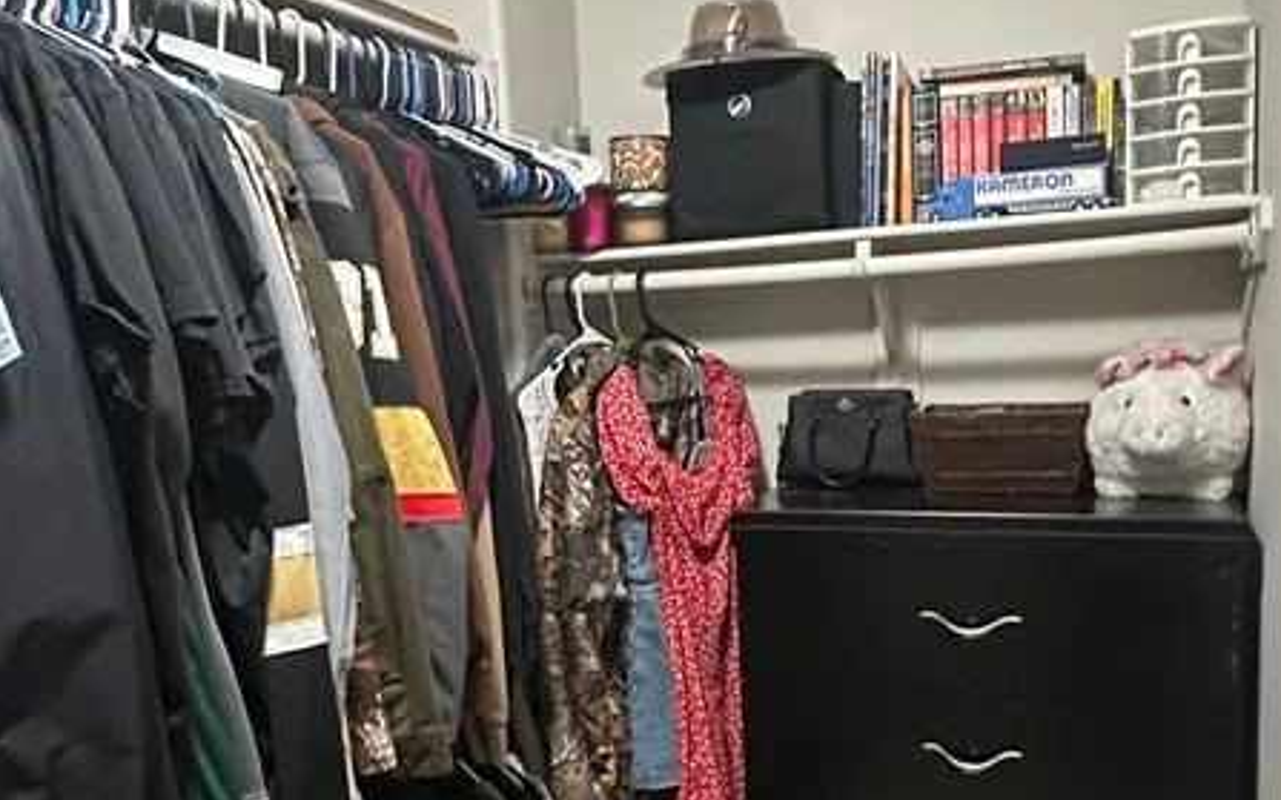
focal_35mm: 34
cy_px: 487
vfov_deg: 37.1
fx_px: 1187
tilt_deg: -6.5
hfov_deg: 56.7
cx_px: 682
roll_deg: +1.8
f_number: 2.2
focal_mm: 2.22
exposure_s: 1/60
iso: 1000
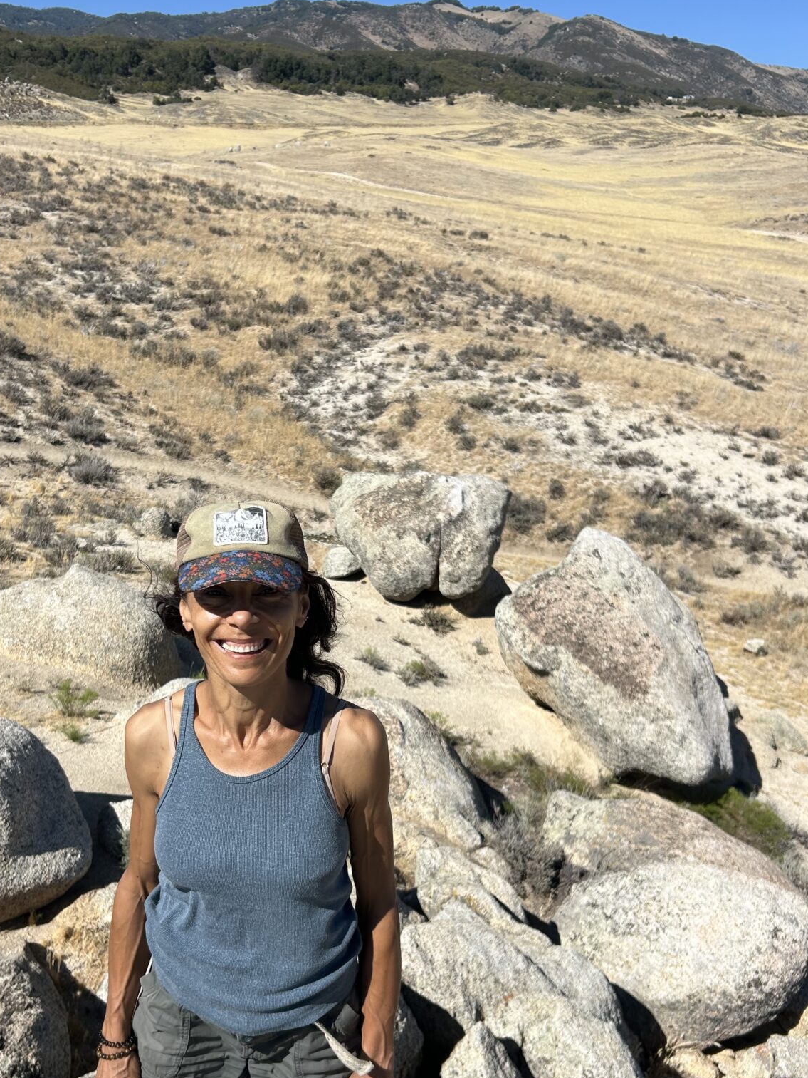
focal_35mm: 33
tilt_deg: -24.5
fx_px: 1027
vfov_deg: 55.0
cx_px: 314
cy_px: 643
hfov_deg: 42.7
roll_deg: -4.6
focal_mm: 5.7
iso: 50
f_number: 1.5
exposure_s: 1/5587
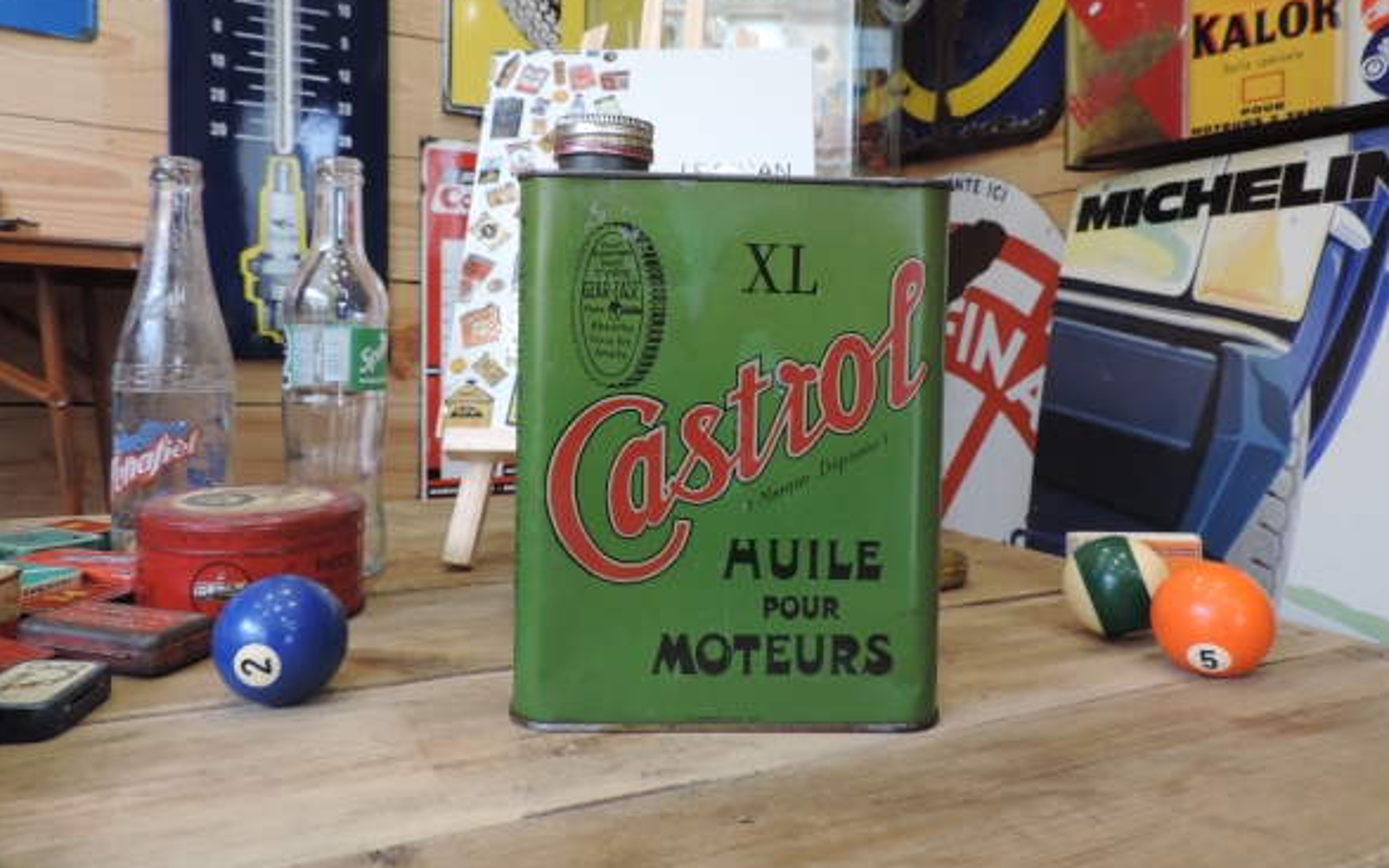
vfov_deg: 47.3
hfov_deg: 70.4
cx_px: 689
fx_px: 984
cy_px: 345
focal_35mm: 26
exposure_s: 1/30
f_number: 3
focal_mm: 4.3
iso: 320
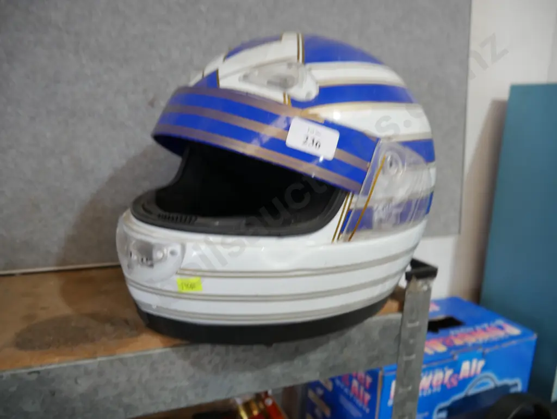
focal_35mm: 28
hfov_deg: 63.4
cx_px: 278
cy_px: 210
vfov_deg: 49.8
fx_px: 451
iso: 500
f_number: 3.5
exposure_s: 1/60
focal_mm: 14
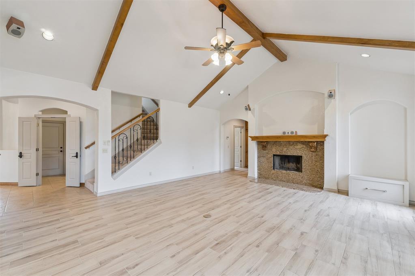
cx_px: 208
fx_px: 173
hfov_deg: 100.4
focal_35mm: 15
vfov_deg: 77.3
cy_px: 138
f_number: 7.1
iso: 200
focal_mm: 10
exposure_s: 1/30
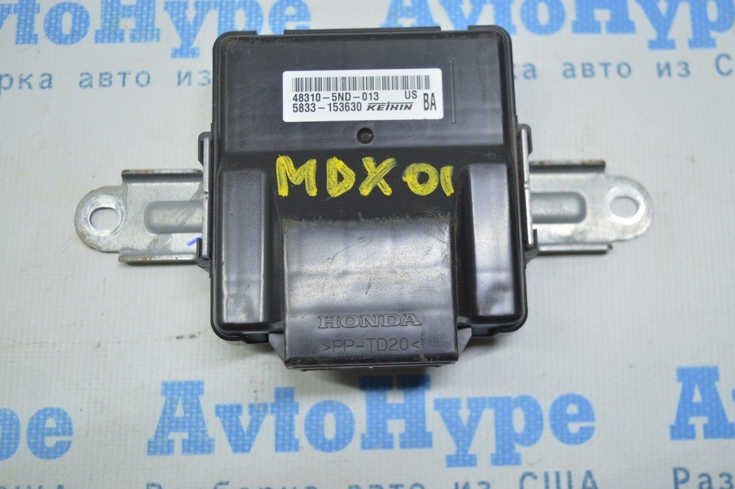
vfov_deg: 30.8
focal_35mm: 44
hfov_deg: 45.0
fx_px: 887
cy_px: 244
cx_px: 368
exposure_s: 1/60
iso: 400
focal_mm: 29
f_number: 4.2
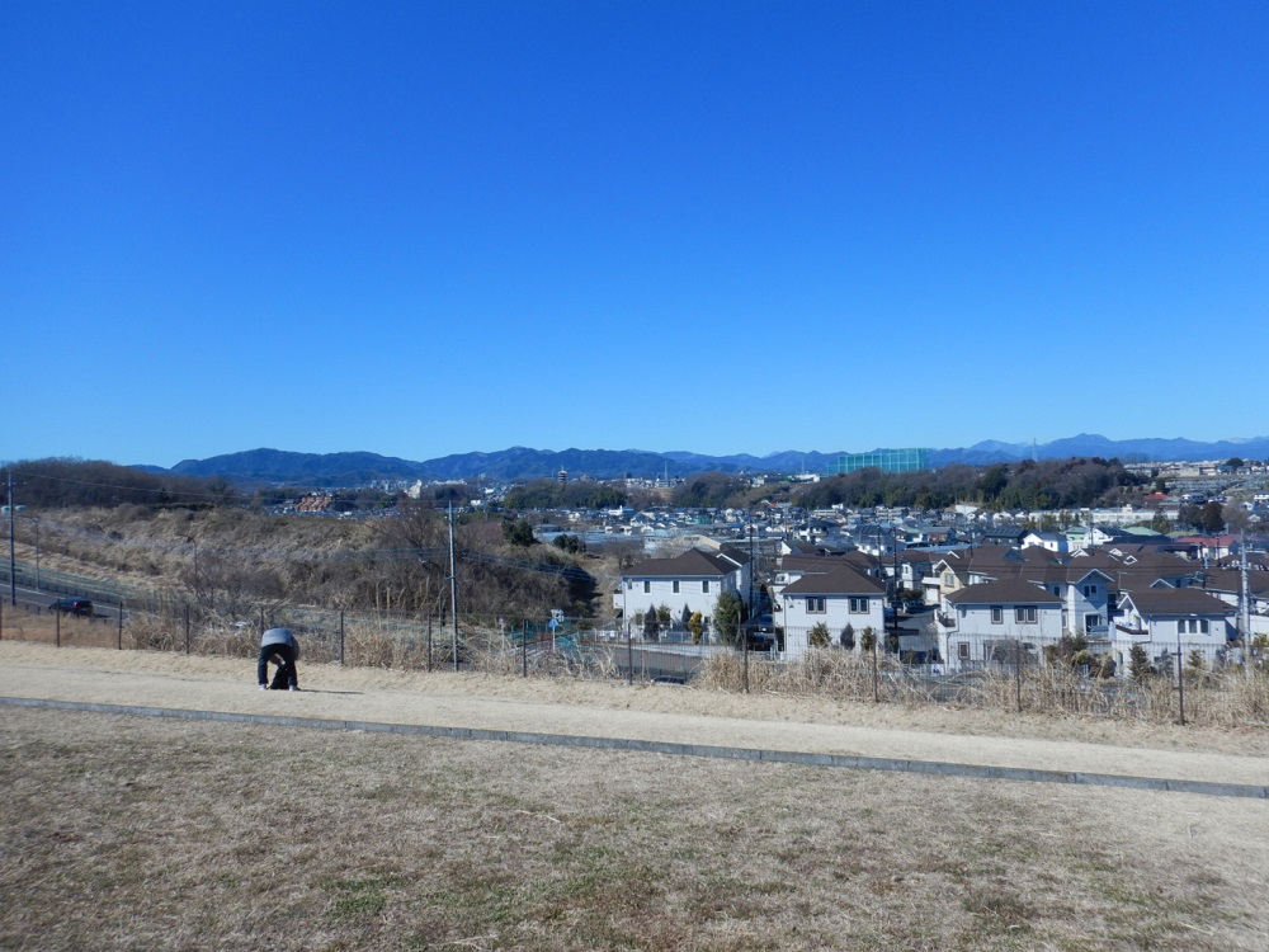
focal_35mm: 24
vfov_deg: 56.8
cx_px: 634
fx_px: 880
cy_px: 476
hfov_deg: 71.6
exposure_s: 1/1250
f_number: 4.1
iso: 125
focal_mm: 4.3
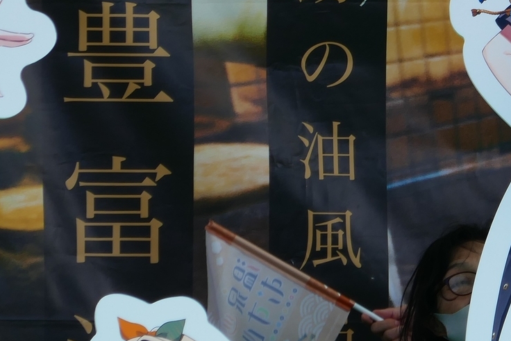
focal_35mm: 592
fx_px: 8404
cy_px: 9
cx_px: 685
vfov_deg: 2.3
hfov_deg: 3.5
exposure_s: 1/320
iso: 125
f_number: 5.9
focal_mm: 79.3
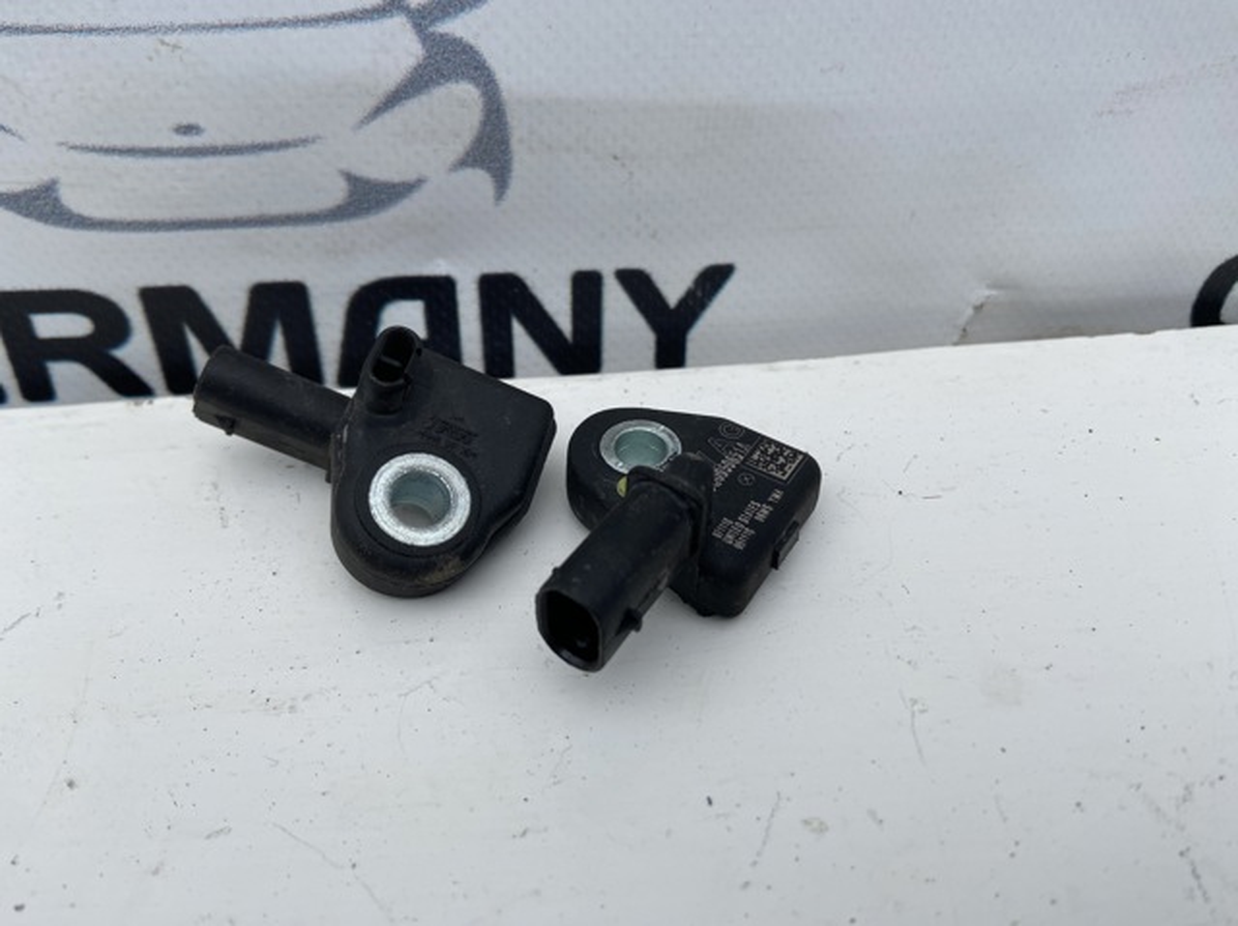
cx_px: 619
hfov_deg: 67.3
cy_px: 463
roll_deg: -2.4
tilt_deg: -38.5
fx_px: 929
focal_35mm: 26
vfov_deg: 53.0
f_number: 1.8
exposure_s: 1/2513
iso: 32
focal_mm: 4.25
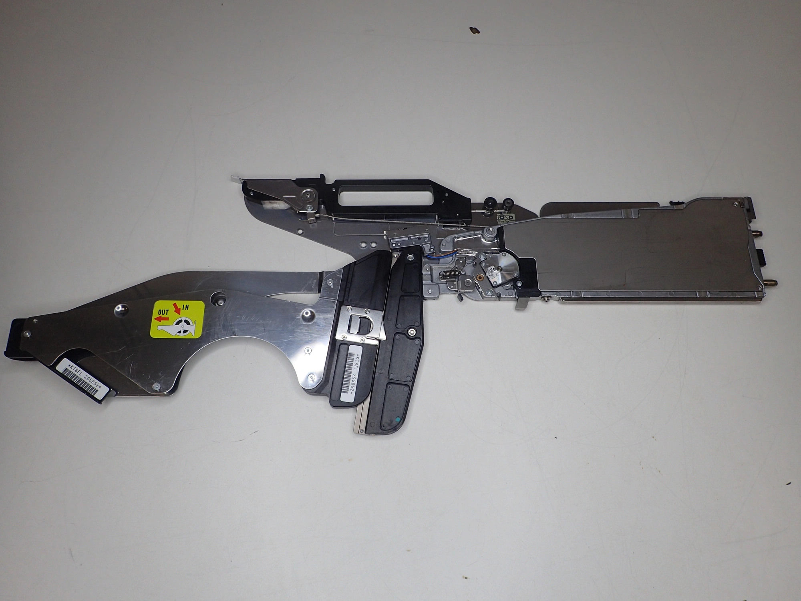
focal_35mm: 25
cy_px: 300
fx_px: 578
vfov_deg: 54.9
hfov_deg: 69.4
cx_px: 400
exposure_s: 1/250
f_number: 2.8
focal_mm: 4.5
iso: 100
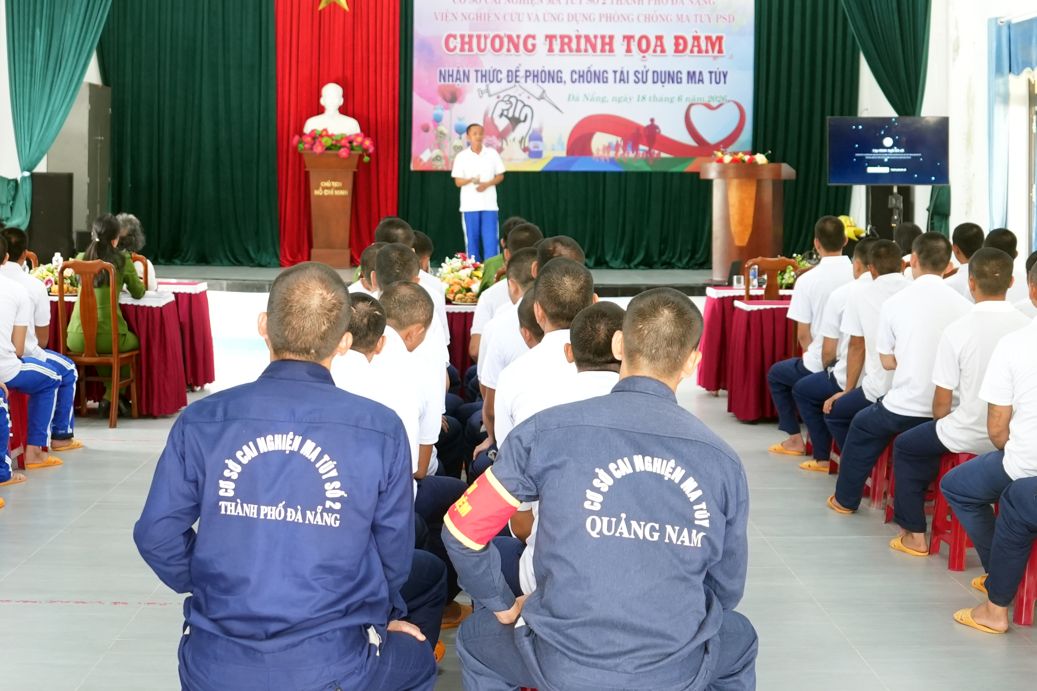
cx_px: 476
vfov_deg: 23.1
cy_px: 165
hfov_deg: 34.5
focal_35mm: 58
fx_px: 1671
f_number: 2.8
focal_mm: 24
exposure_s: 1/100
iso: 1250
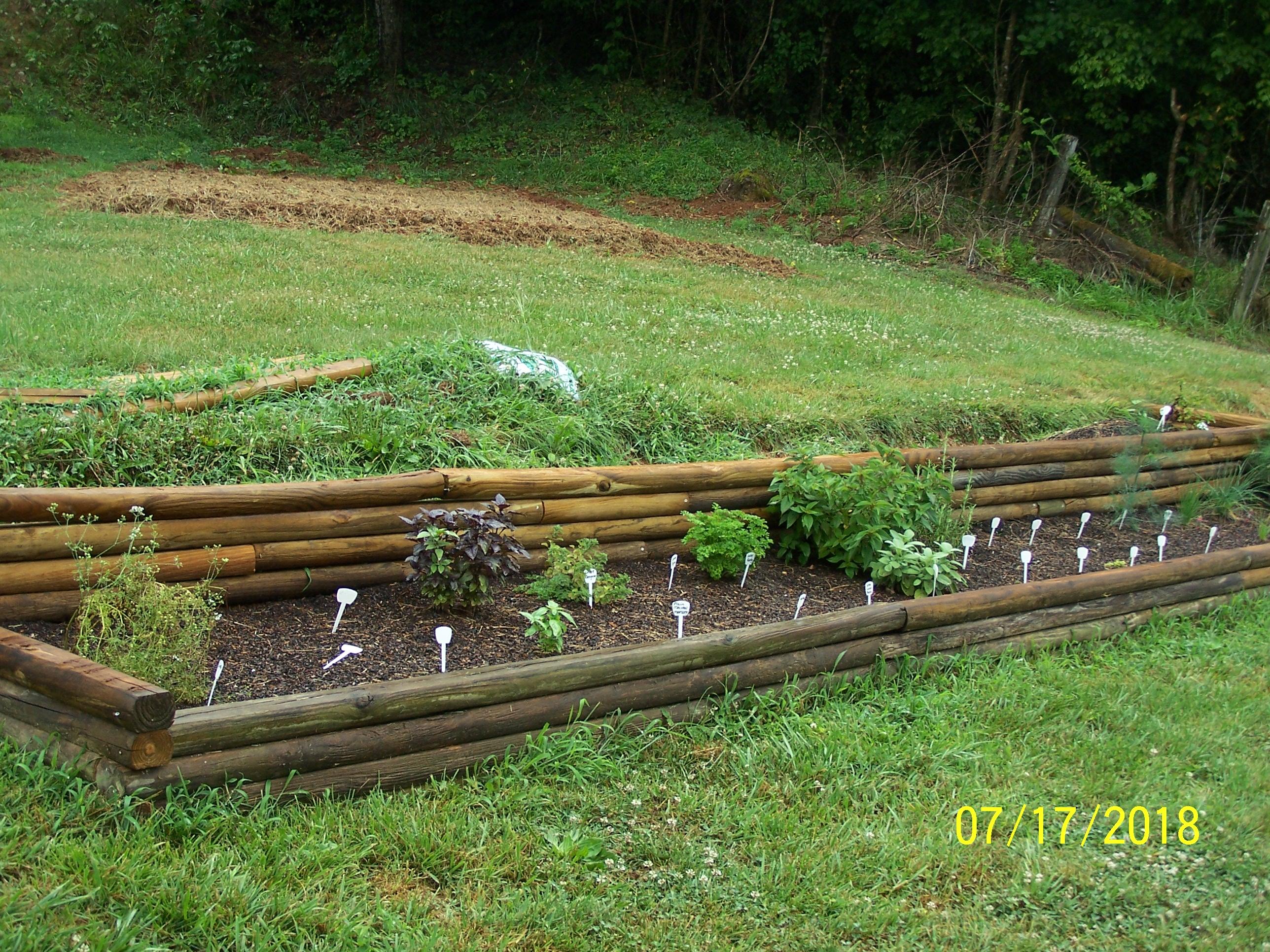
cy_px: 476
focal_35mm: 51
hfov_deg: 37.5
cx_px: 635
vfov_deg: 28.6
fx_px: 1871
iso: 80
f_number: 3
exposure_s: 1/250
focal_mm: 8.5
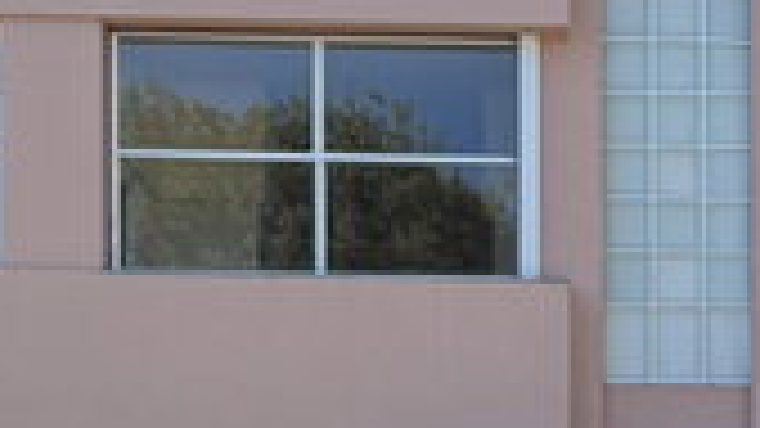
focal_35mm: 158
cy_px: 815
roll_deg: -0.1
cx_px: 967
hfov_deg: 13.2
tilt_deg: +1.6
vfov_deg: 7.4
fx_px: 3184
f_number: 1.78
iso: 100
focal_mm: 6.76
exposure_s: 1/742
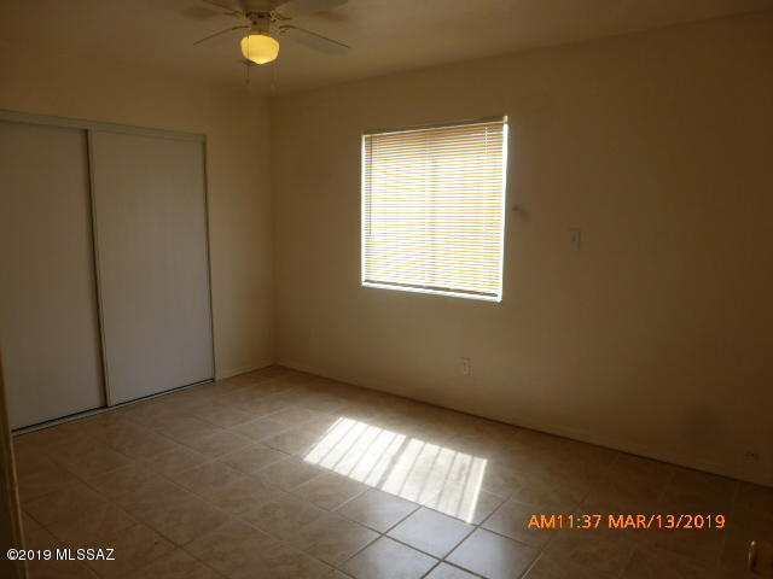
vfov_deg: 56.8
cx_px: 386
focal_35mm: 24
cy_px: 290
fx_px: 536
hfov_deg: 71.6
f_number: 3.3
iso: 100
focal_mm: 4.3
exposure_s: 1/60
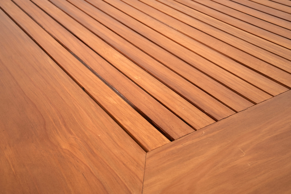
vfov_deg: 28.7
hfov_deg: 41.9
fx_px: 380
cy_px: 97
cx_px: 146
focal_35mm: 47
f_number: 18
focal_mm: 47
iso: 200
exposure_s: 1/125
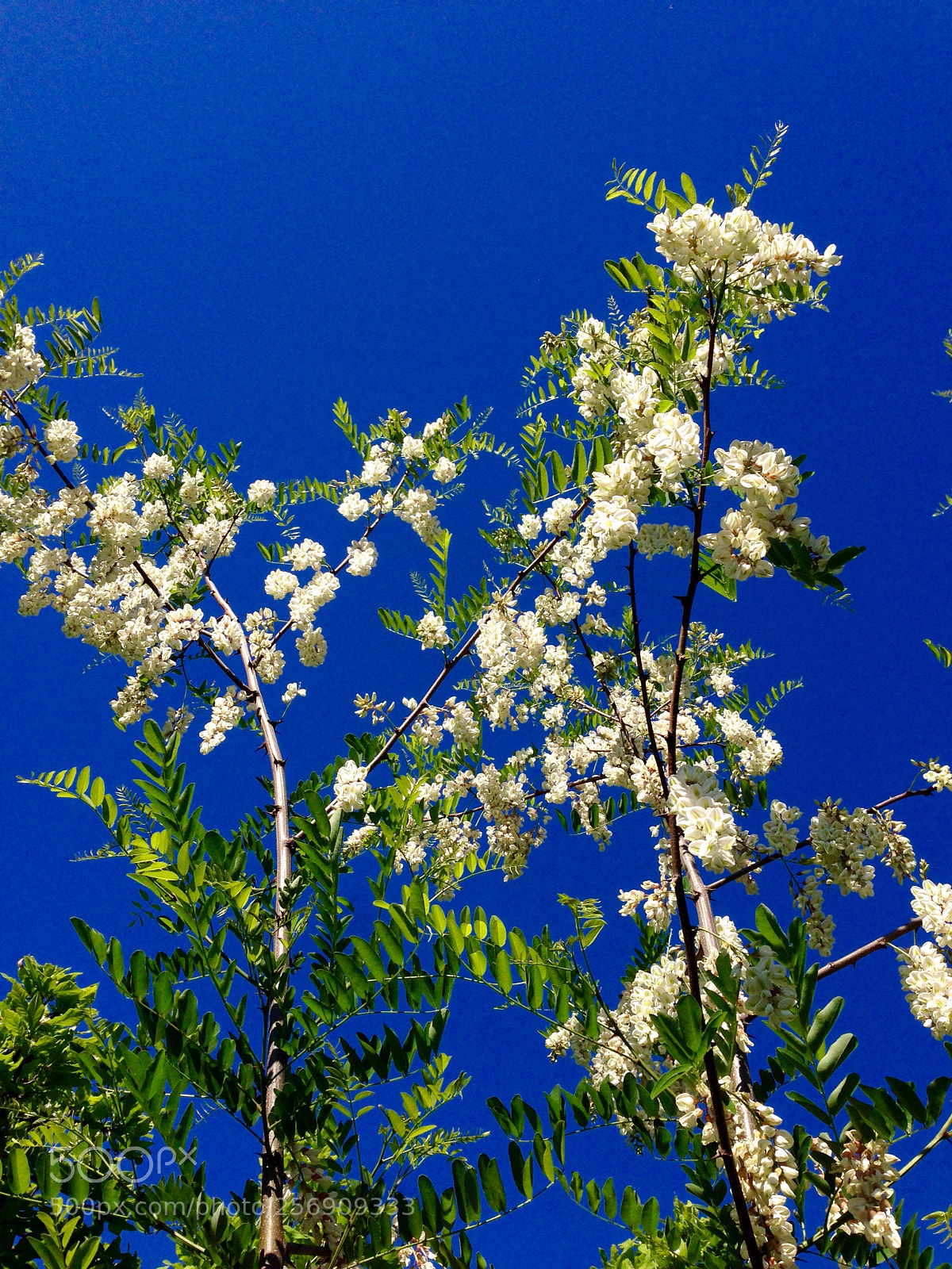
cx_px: 476
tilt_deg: +69.7
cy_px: 634
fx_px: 1210
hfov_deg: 42.9
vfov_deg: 55.4
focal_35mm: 33
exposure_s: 1/1808
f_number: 2.4
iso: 50
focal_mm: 4.12
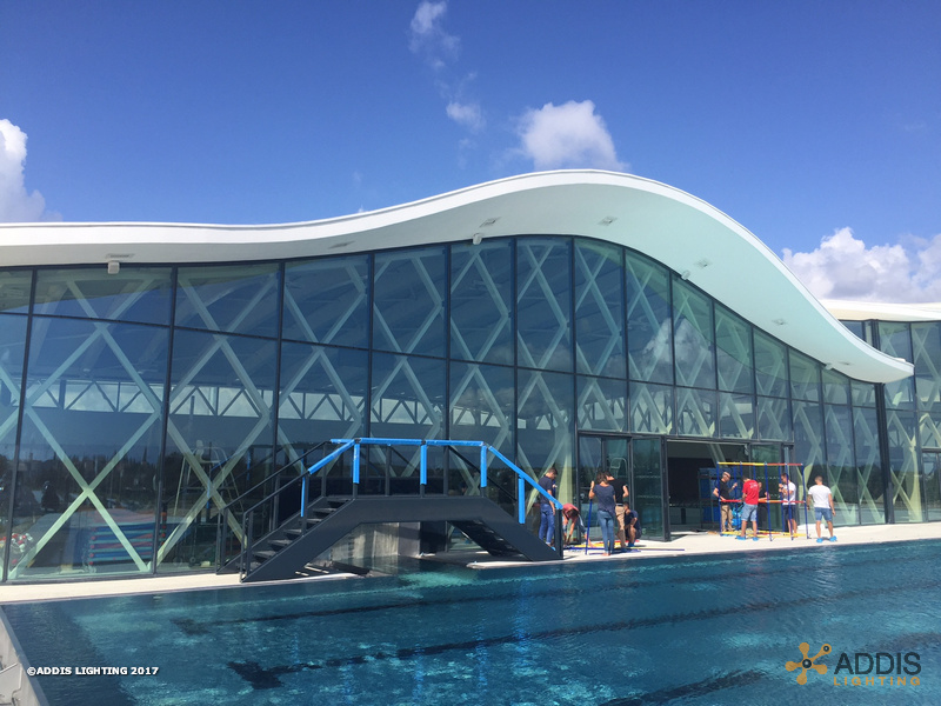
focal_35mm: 29
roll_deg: -2.0
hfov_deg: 61.7
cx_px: 470
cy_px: 353
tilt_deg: +9.6
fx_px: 788
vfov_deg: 48.2
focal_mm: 4.15
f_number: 2.2
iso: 32
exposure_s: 1/2198
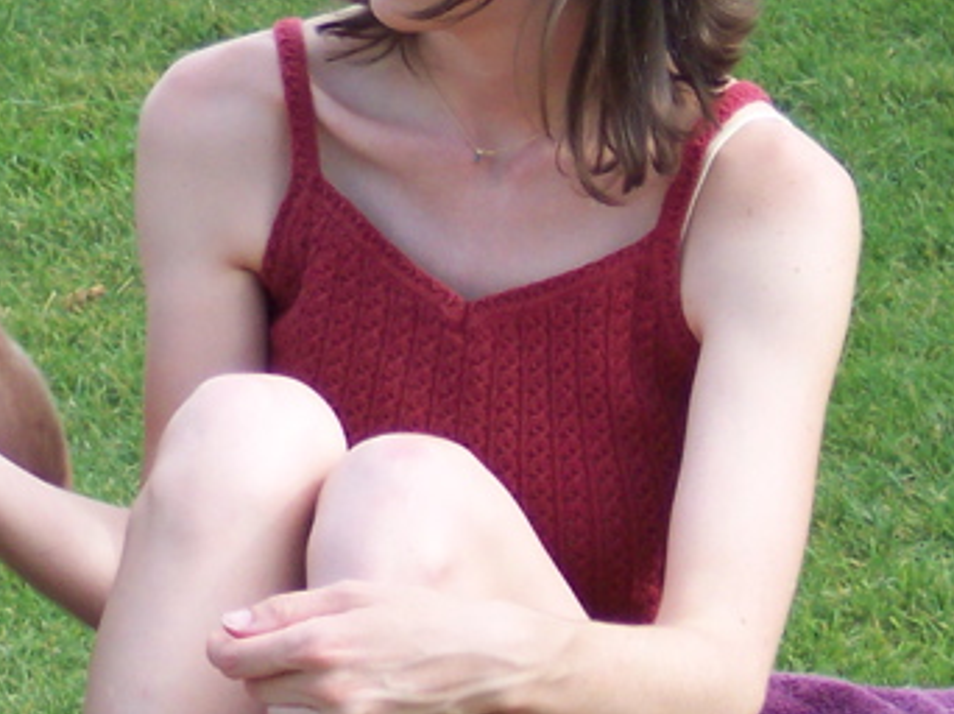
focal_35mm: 302
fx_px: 8317
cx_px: -28
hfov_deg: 6.5
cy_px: 181
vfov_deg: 4.9
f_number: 4.8
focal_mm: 21.3
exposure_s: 1/180
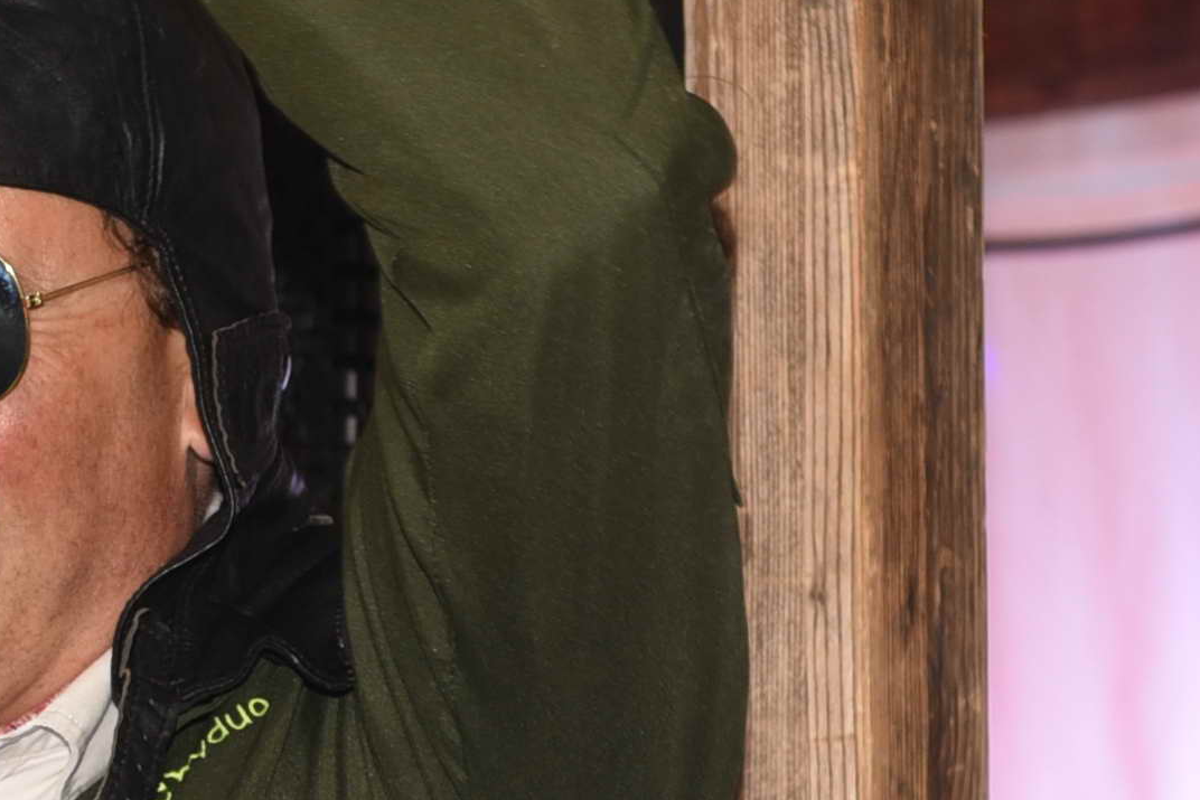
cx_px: 24
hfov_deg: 5.2
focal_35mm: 393
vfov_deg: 3.5
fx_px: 13101
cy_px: 819
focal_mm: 70
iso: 200
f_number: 5
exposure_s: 1/60
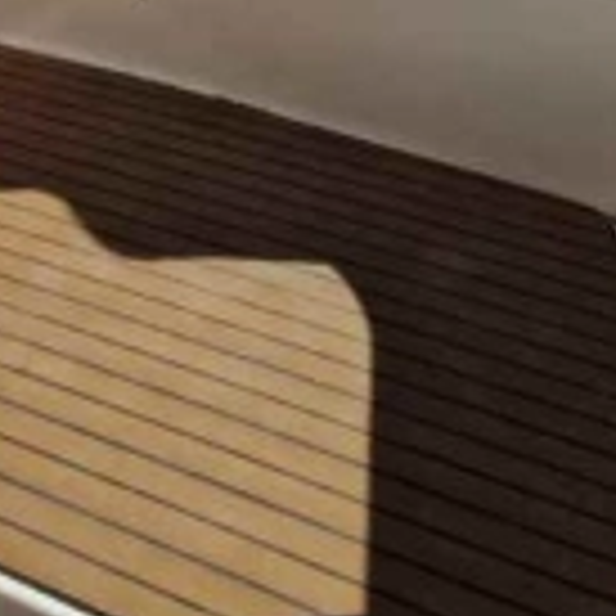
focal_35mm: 46
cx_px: -36
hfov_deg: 32.9
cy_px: -299
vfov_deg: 26.8
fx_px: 926
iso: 50
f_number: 2.2
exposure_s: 1/2256
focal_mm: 2.2
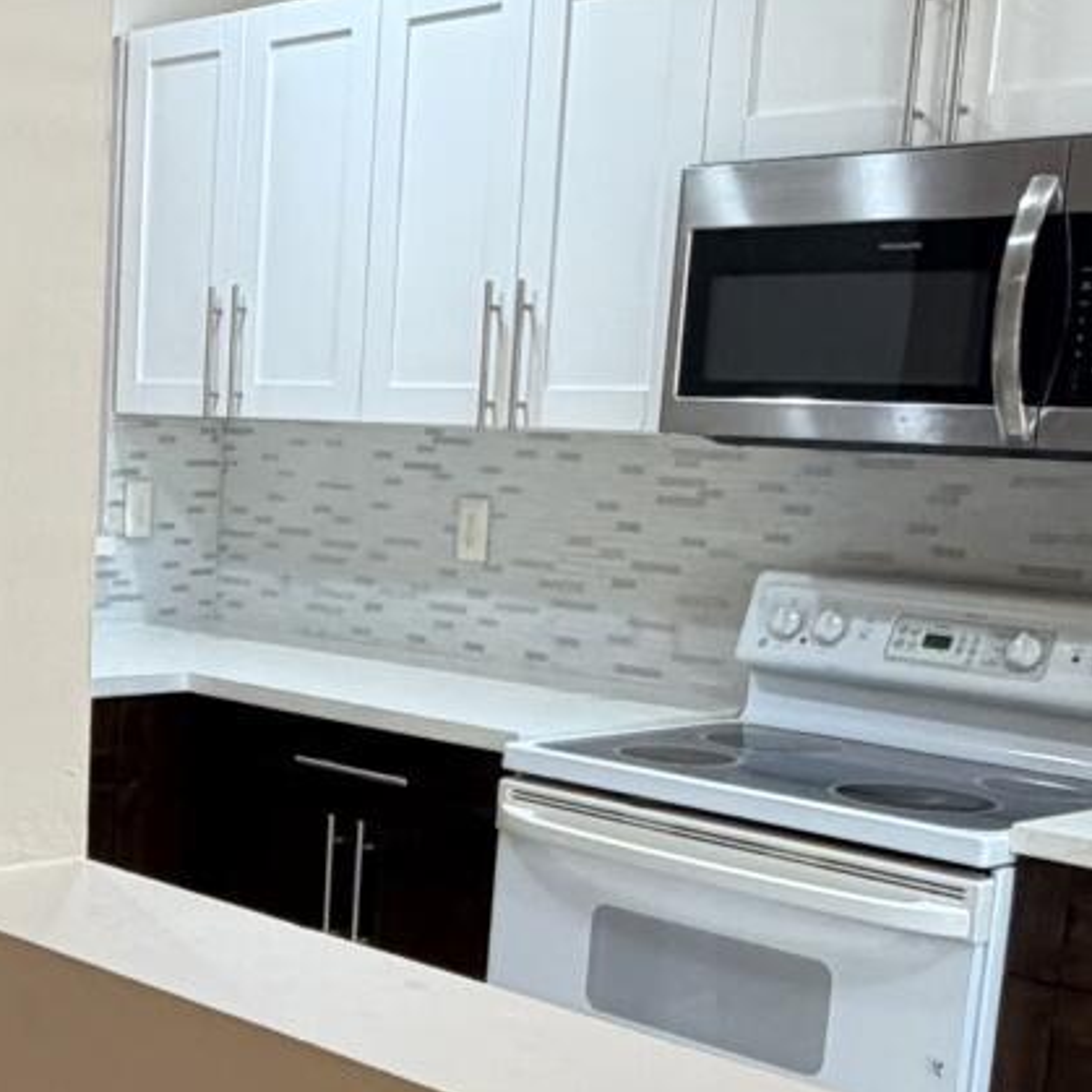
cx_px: -143
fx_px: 2106
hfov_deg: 26.5
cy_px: 787
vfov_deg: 28.7
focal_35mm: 59
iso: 250
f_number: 2.2
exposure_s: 1/120
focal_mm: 2.22
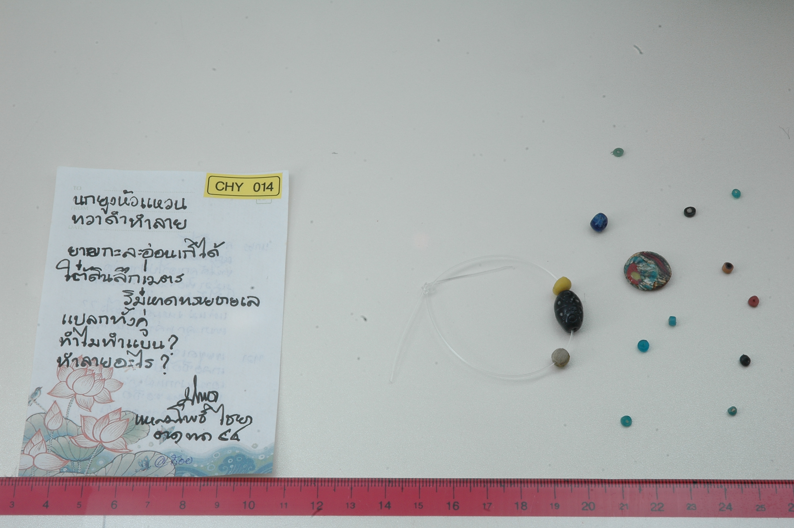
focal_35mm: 82
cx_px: 397
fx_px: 1818
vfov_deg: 16.5
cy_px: 264
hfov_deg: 24.6
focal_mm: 55
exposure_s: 1/125
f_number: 29
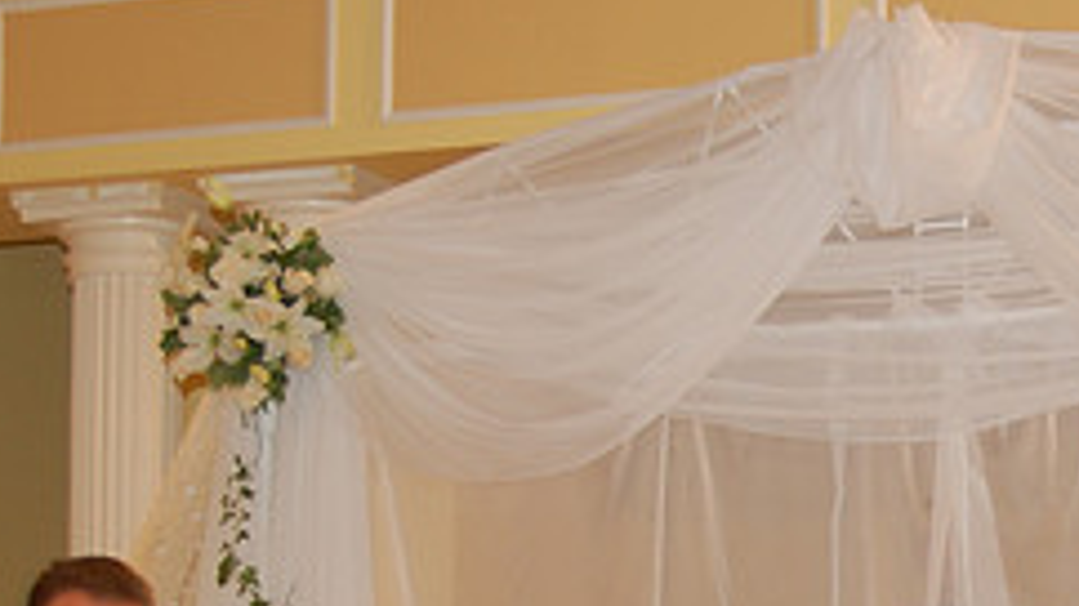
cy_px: 740
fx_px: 2803
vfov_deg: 12.1
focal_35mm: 98
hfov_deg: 21.2
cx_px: 1008
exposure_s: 1/60
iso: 400
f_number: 4
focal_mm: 26
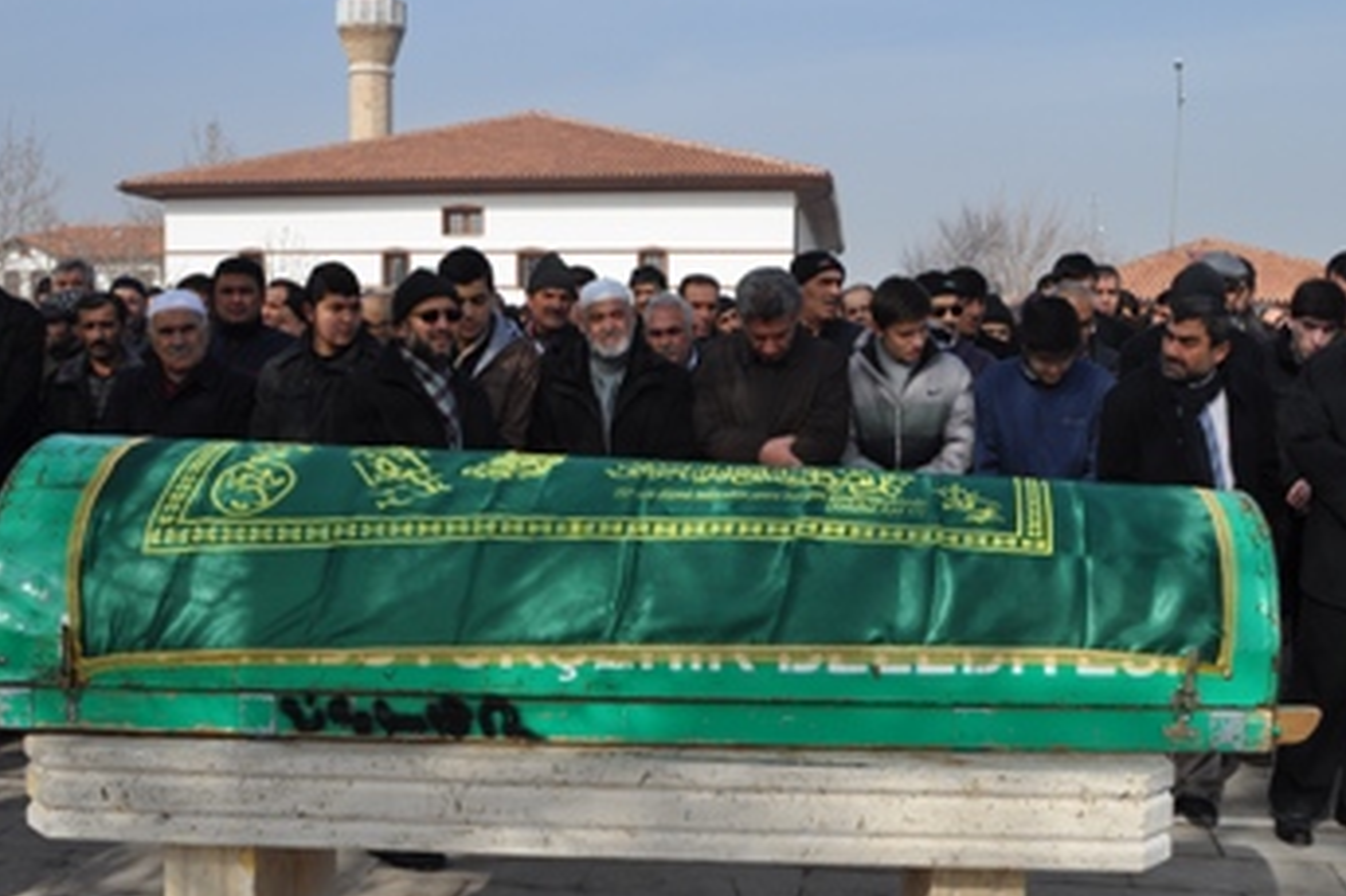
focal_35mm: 43
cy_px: 458
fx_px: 1607
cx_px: 677
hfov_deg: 45.5
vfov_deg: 31.2
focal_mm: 22
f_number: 10
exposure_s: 1/400
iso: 200
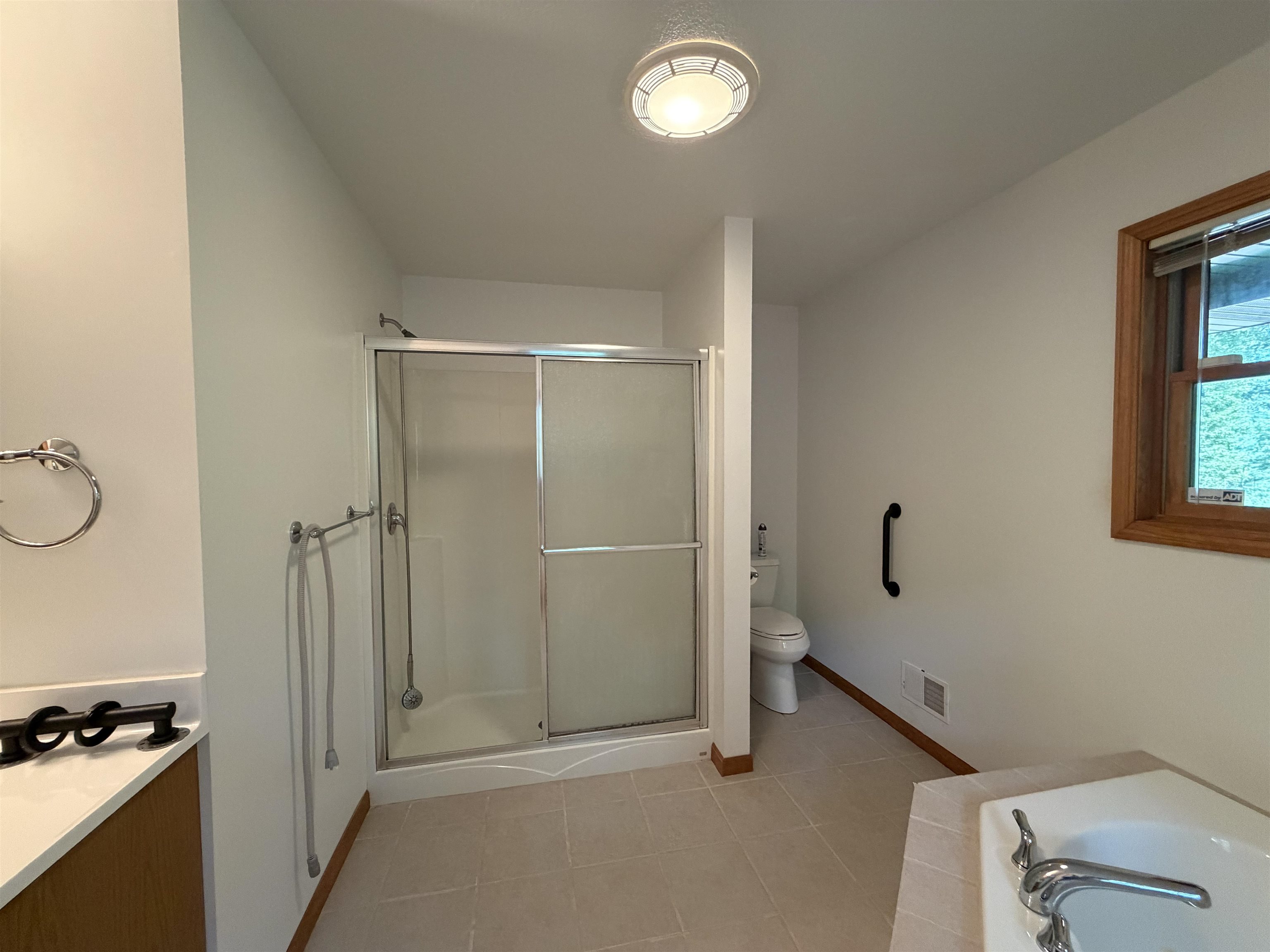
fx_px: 514
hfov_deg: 102.1
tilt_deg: -2.7
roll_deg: +0.7
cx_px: 635
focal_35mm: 14
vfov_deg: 85.7
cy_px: 476
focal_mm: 2.22
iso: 500
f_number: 2.2
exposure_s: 1/60
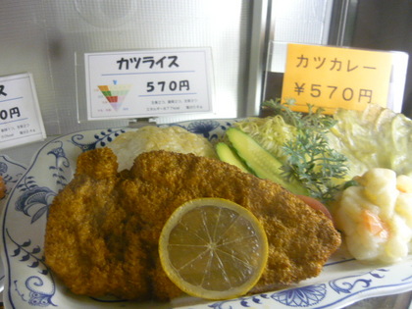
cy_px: 154
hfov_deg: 55.4
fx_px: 393
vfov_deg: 42.9
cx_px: 206
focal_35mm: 33
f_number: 2.8
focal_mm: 5.5
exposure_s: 1/30
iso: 320
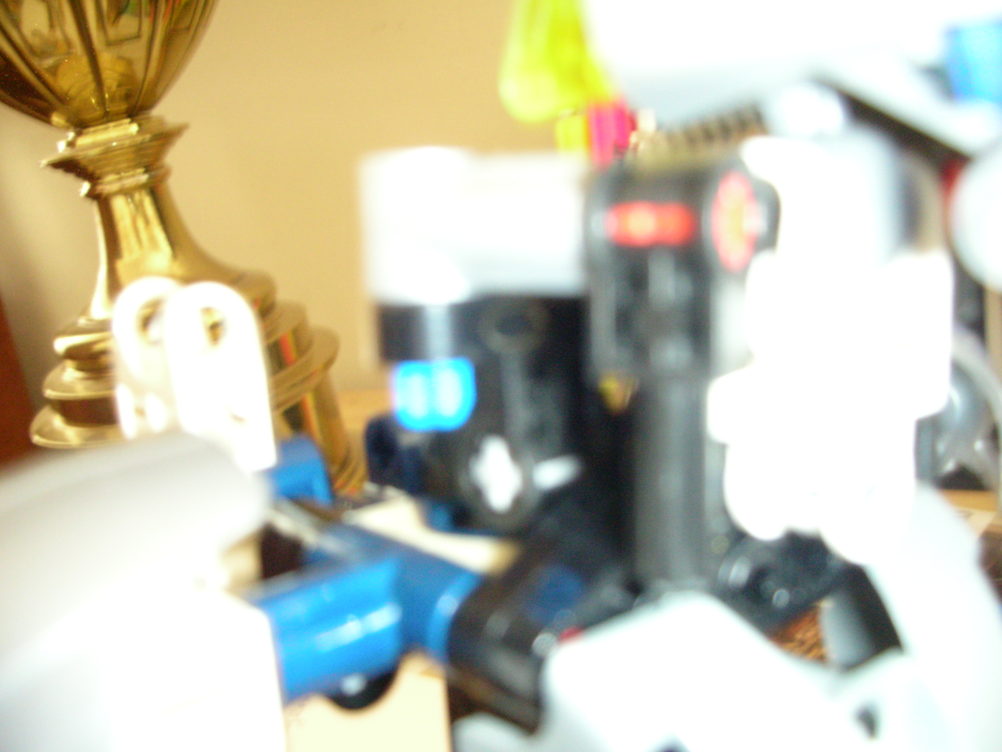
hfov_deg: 52.6
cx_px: 501
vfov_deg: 40.7
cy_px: 376
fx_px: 1013
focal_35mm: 35
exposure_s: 1/3.2
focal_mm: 5.8
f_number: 3
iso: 200
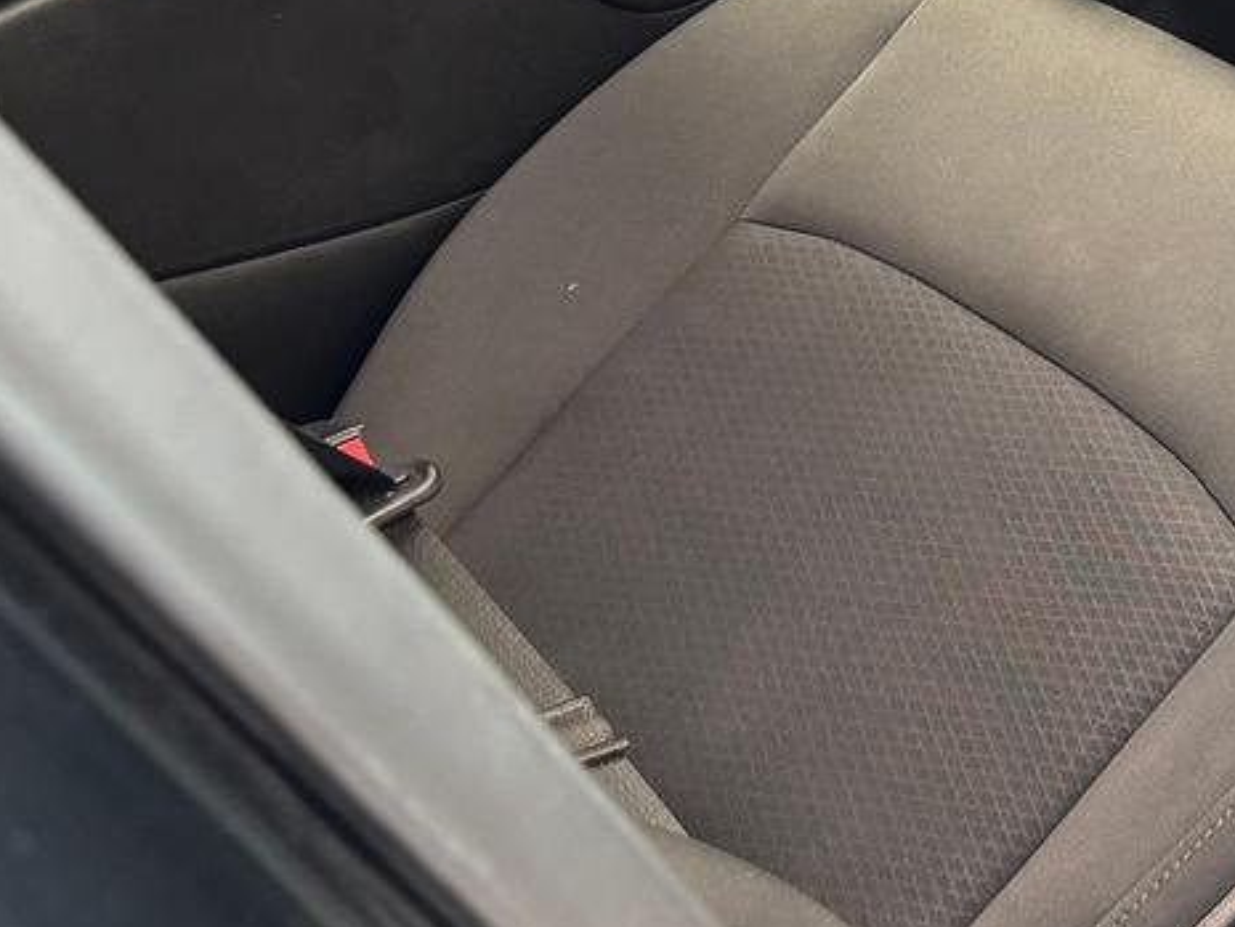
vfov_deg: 21.1
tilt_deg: -36.1
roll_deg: +0.0
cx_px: 1386
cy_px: -120
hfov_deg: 26.8
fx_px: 2355
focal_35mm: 66
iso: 800
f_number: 1.78
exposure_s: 1/40
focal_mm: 6.76
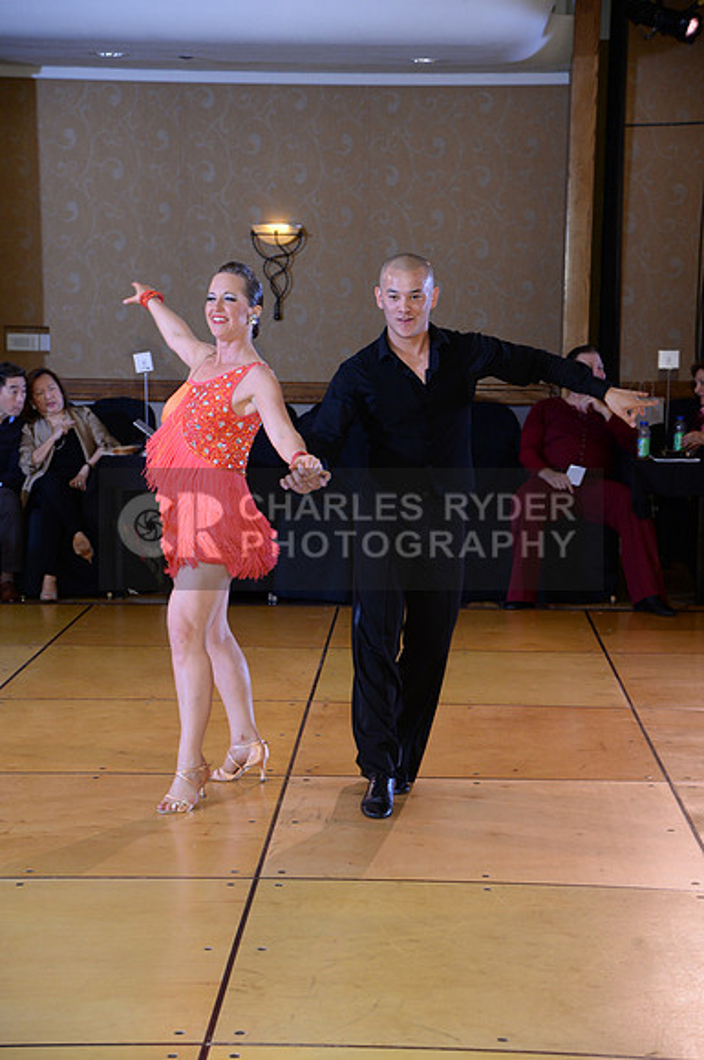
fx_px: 2059
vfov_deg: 28.9
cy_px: 530
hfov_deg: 19.4
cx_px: 352
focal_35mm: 70
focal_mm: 70
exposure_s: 1/250
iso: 1600
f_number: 5
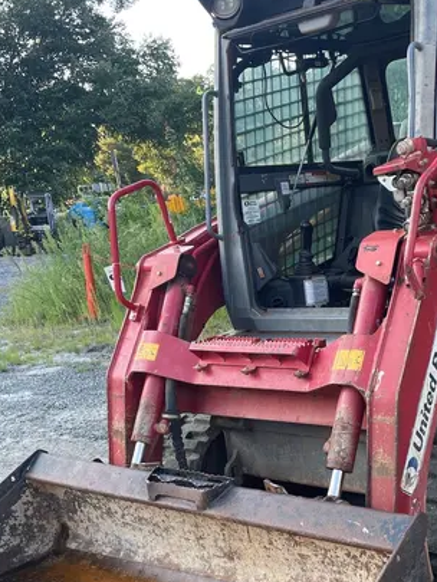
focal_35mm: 47
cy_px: 436
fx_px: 791
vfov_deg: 39.3
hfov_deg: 30.5
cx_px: 310
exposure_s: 1/154
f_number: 1.6
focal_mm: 4.2
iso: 32
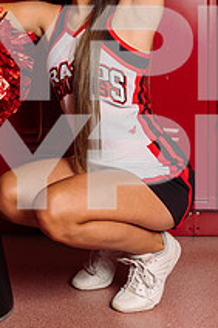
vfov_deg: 23.0
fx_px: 791
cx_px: 73
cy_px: 54
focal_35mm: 87
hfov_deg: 15.7
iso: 200
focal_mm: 41
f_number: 5
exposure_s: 1/250
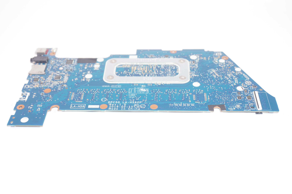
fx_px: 389
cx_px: 146
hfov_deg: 41.1
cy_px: 97
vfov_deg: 28.0
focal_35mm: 48
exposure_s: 1/160
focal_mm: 32
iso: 200
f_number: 5.6
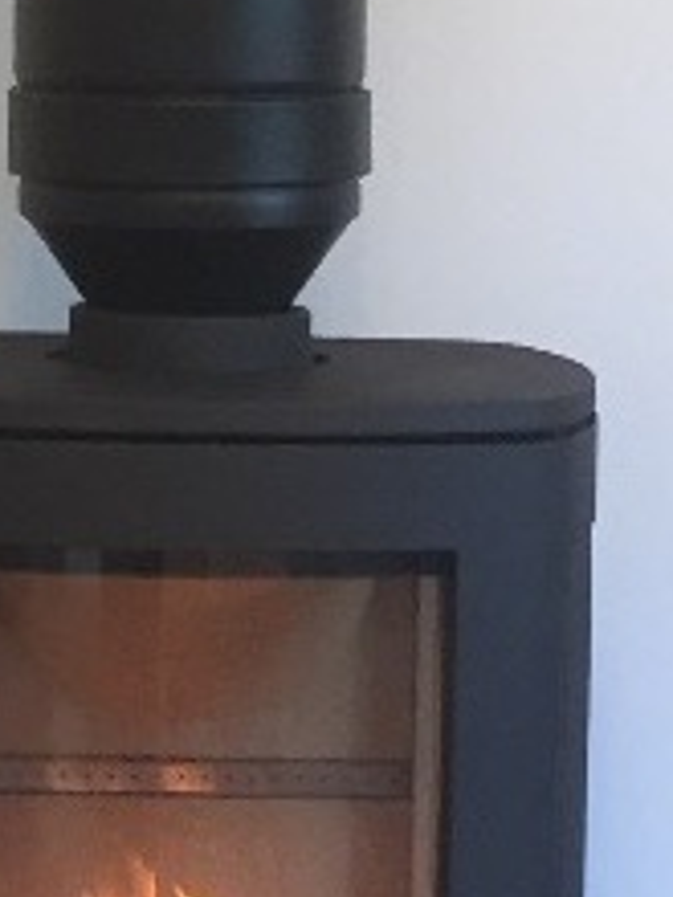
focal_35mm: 158
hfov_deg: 9.4
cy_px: 424
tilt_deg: -6.2
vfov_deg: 12.5
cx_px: 126
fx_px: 4096
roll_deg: -1.0
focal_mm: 4.15
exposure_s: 1/33
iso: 160
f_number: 2.2
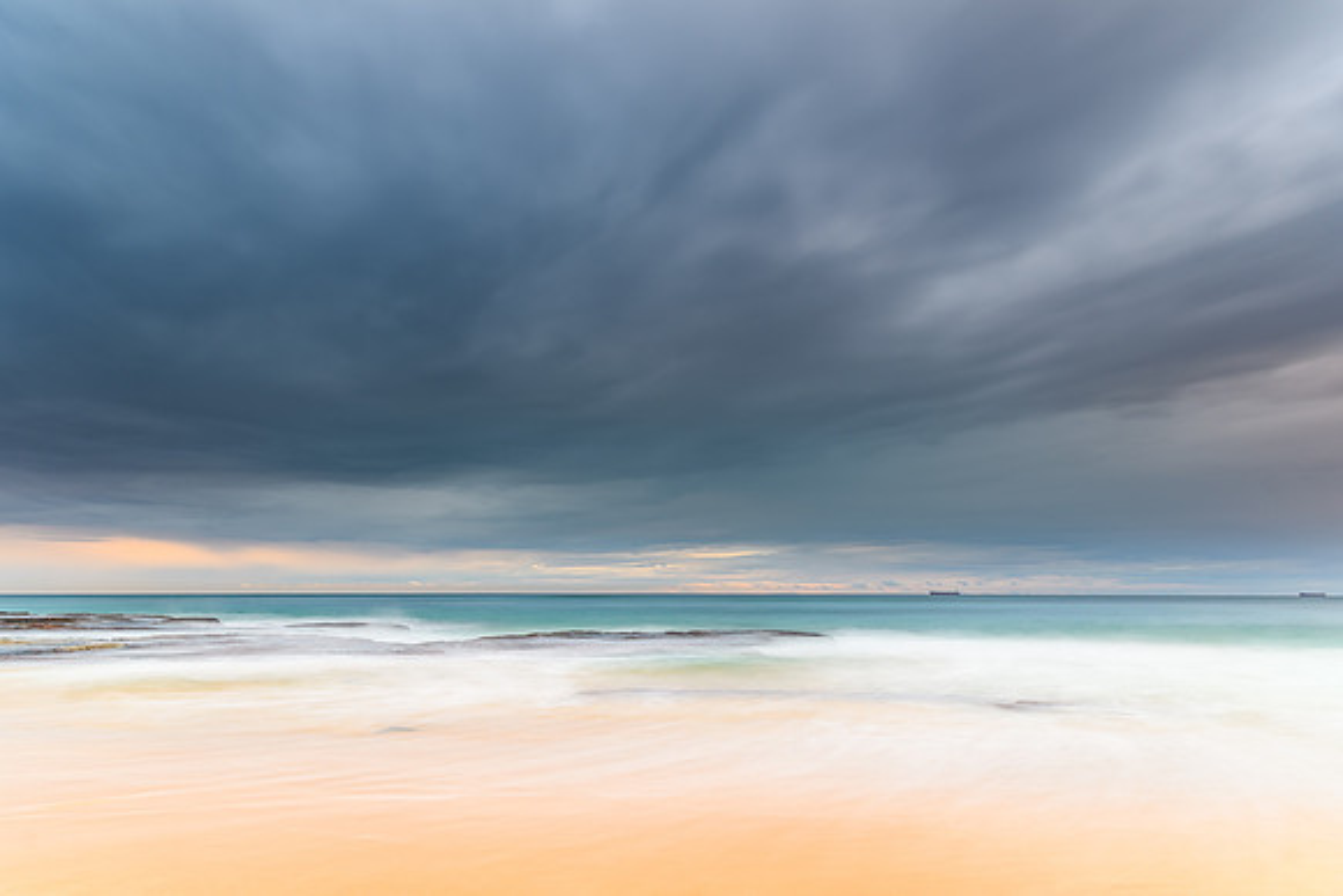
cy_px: 448
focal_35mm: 24
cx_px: 672
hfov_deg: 73.1
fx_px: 906
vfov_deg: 52.6
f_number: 8
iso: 50
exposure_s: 13
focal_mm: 16
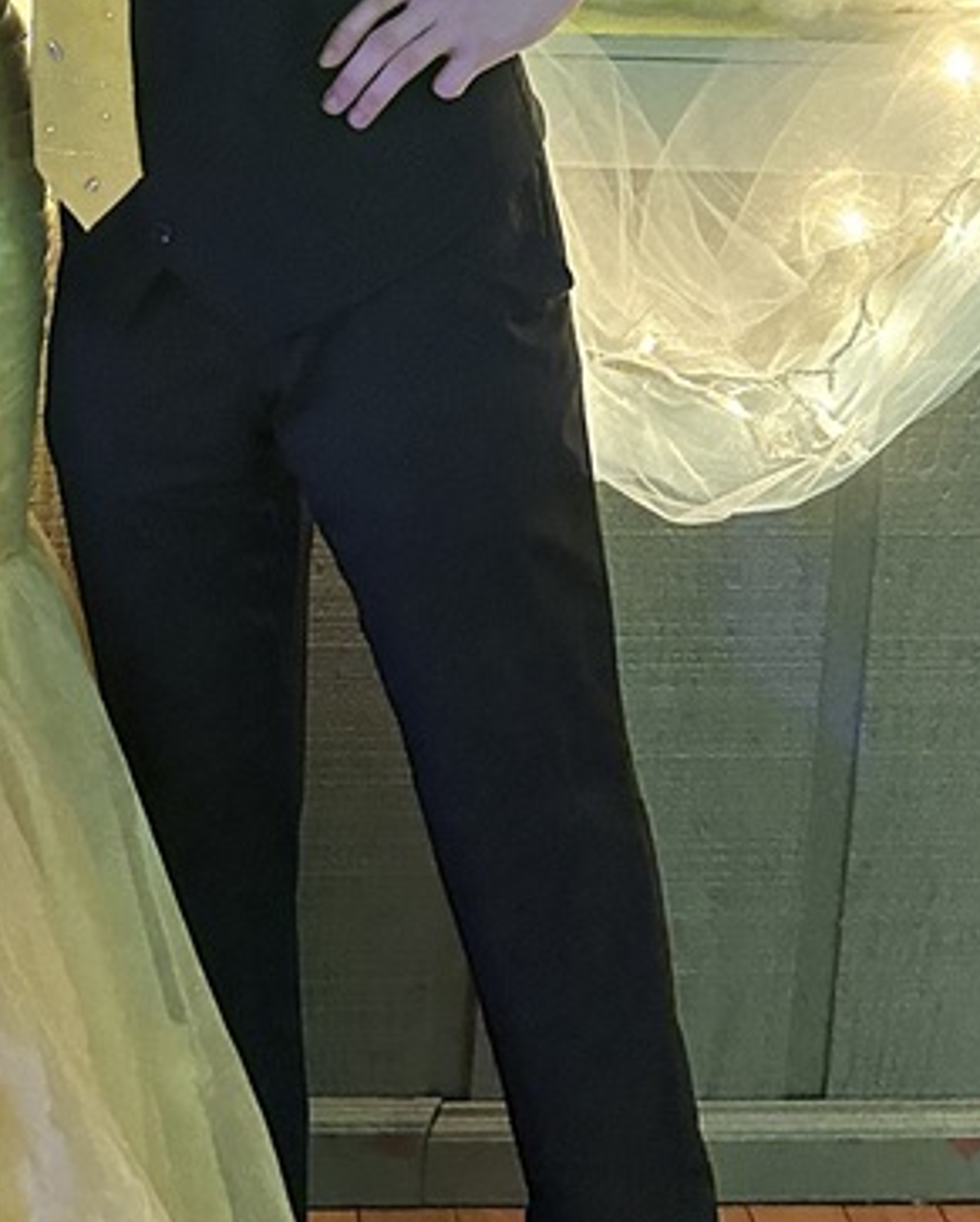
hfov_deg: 22.6
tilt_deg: -9.2
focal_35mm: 66
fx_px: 2390
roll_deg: -2.1
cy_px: -155
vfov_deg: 26.2
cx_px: 108
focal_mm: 6.86
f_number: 1.78
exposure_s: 1/30
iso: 1000
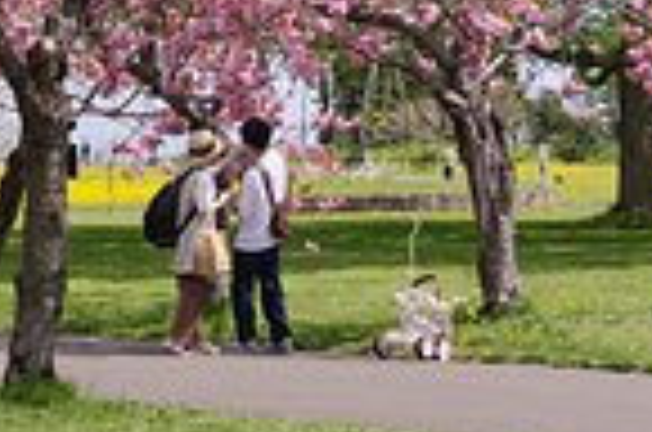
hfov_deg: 15.9
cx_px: 0
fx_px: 2295
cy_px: -148
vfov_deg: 10.5
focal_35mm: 127
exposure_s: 1/200
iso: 200
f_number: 7.1
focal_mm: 24
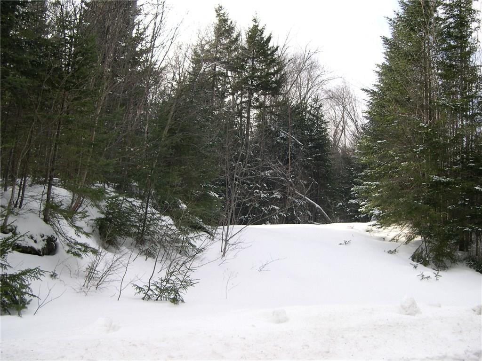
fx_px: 529
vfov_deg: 37.7
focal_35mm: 38
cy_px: 180
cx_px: 241
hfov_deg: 49.0
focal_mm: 8
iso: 100
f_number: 2.8
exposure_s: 1/336
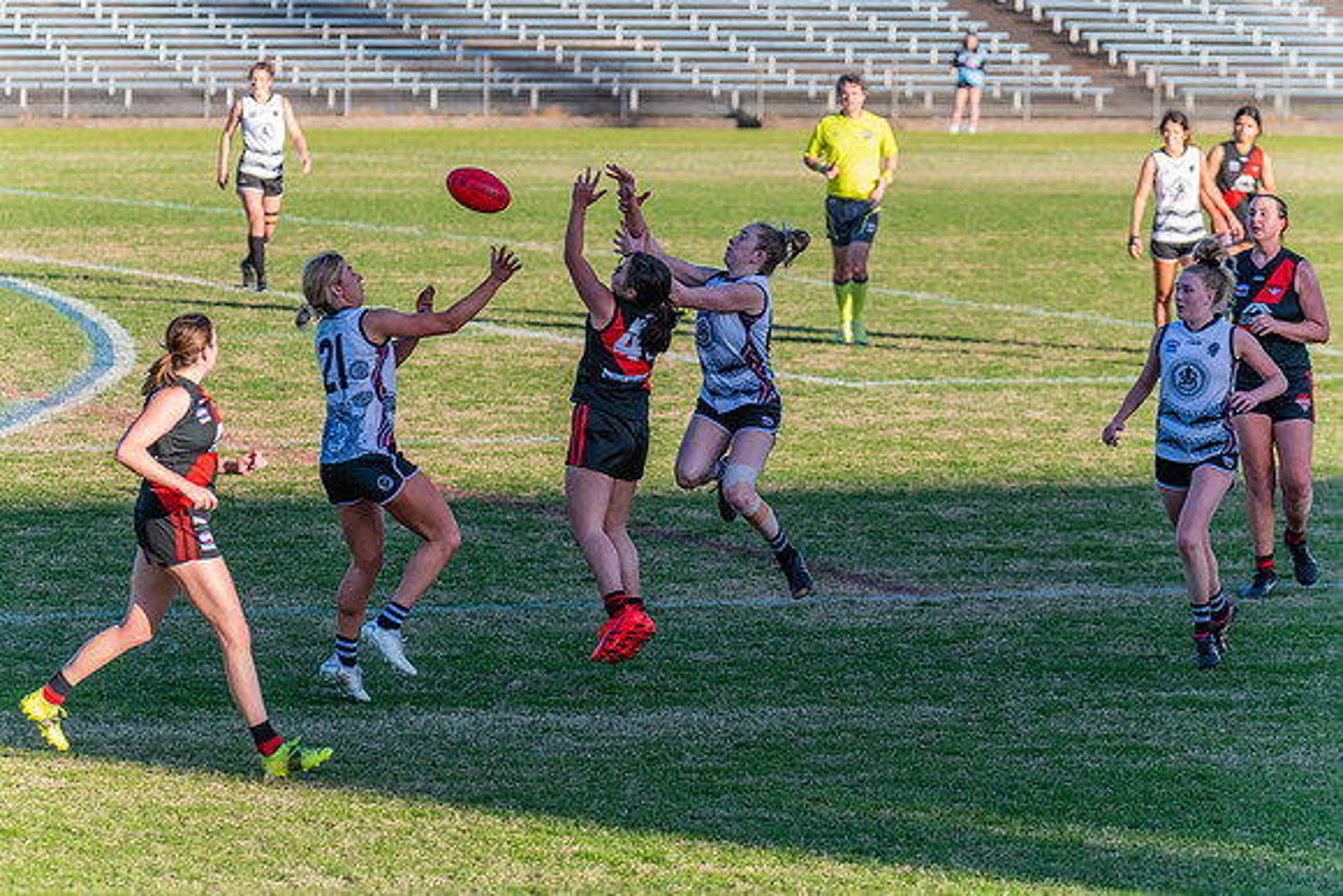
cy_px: 443
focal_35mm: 223
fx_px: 8305
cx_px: 664
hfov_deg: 9.2
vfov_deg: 6.2
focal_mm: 220
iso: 800
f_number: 6.3
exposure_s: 1/1250
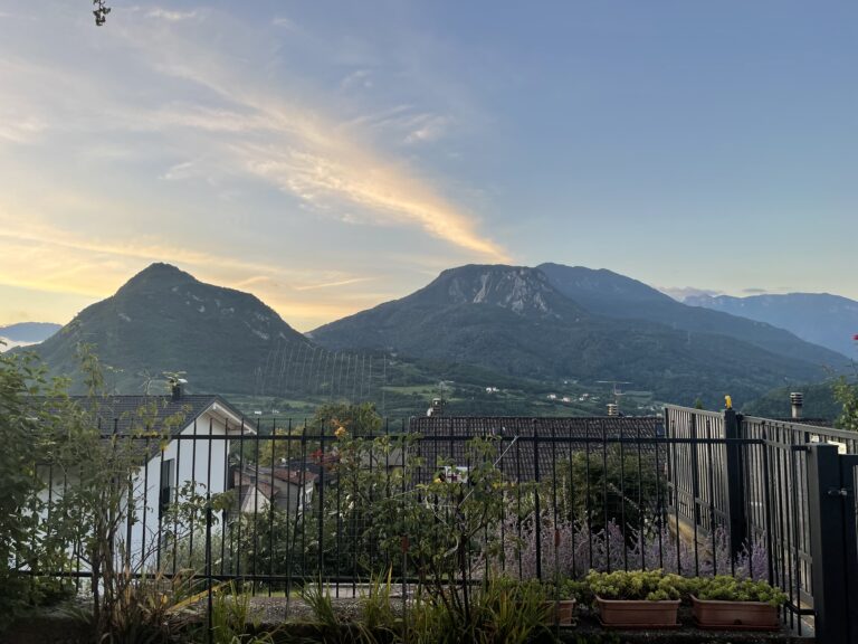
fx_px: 644
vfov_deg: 53.1
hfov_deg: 67.3
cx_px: 429
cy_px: 322
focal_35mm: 26
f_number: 1.6
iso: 32
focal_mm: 4.2
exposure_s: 1/202
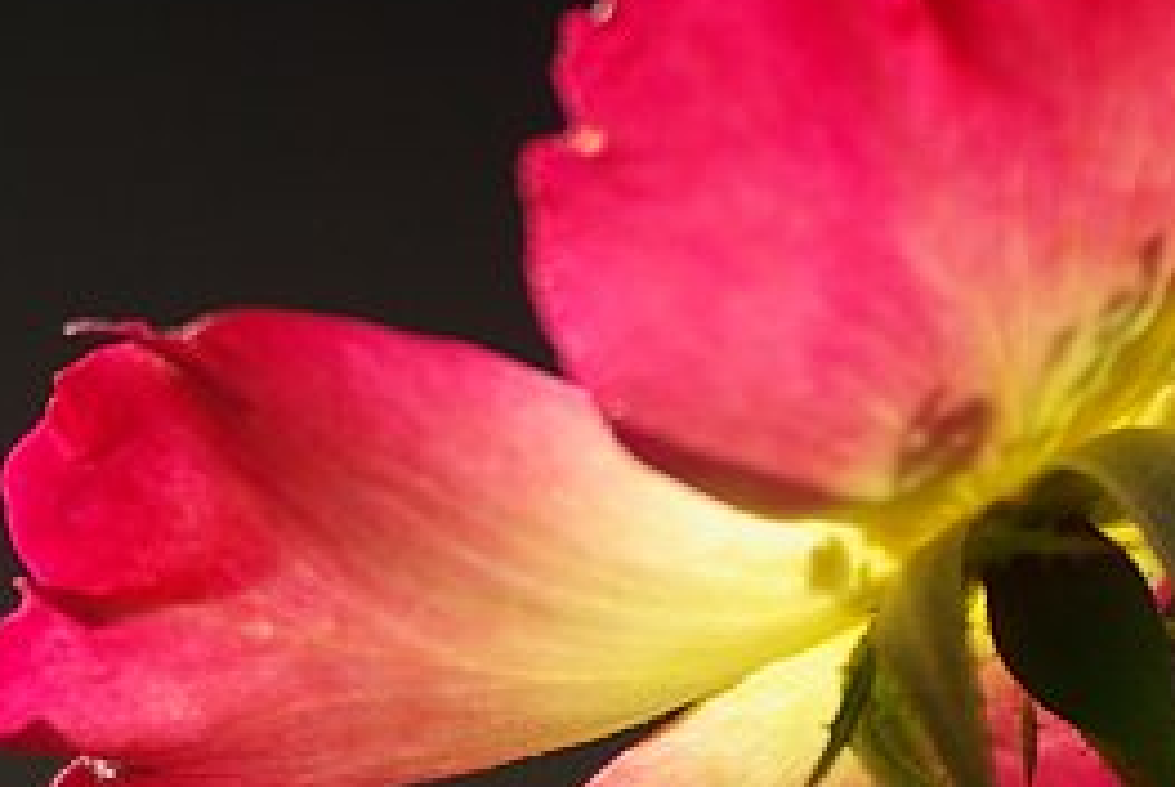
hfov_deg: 2.0
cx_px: 599
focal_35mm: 1053
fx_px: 34406
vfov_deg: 1.3
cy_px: 751
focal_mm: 180
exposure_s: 1/1000
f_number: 3.5
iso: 100
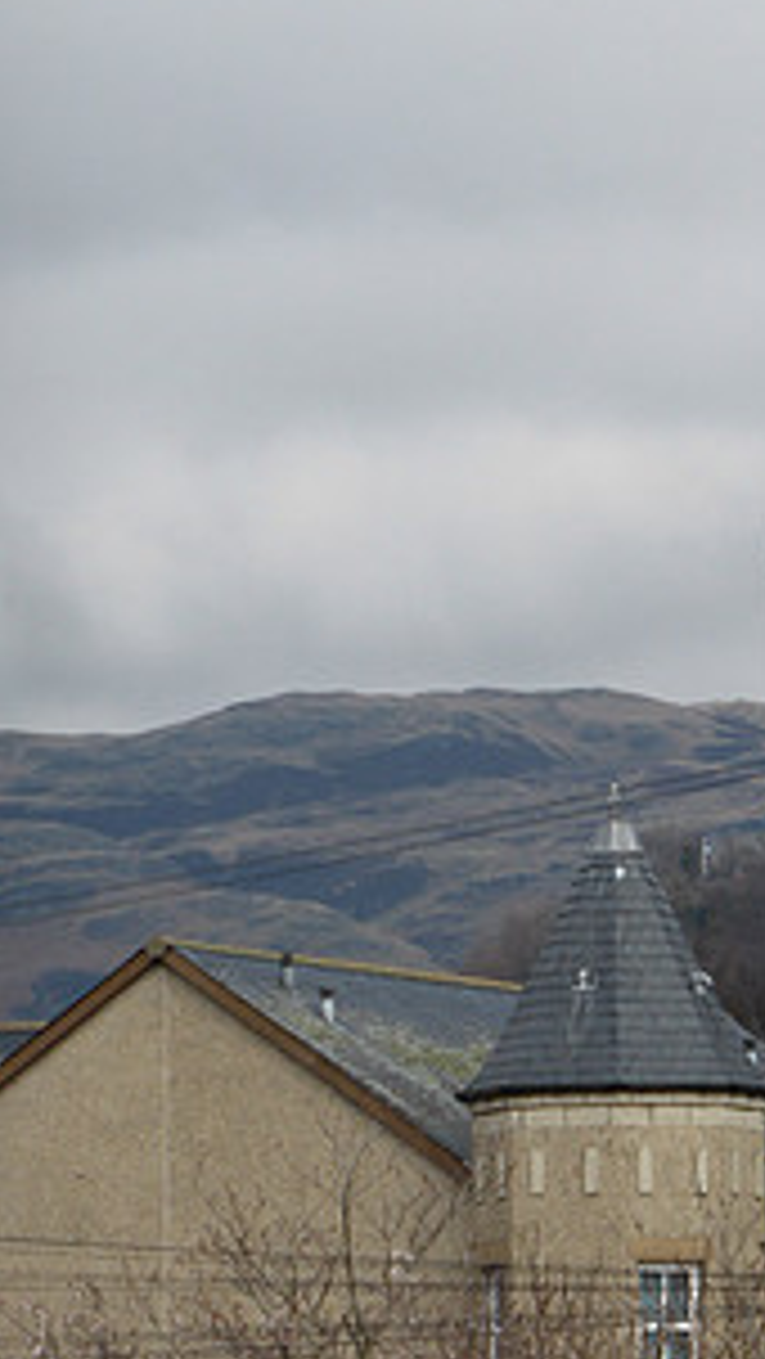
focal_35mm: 357
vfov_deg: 6.0
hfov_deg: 3.4
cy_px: 554
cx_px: 682
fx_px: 12867
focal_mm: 35.6
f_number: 5.5
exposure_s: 1/500
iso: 100
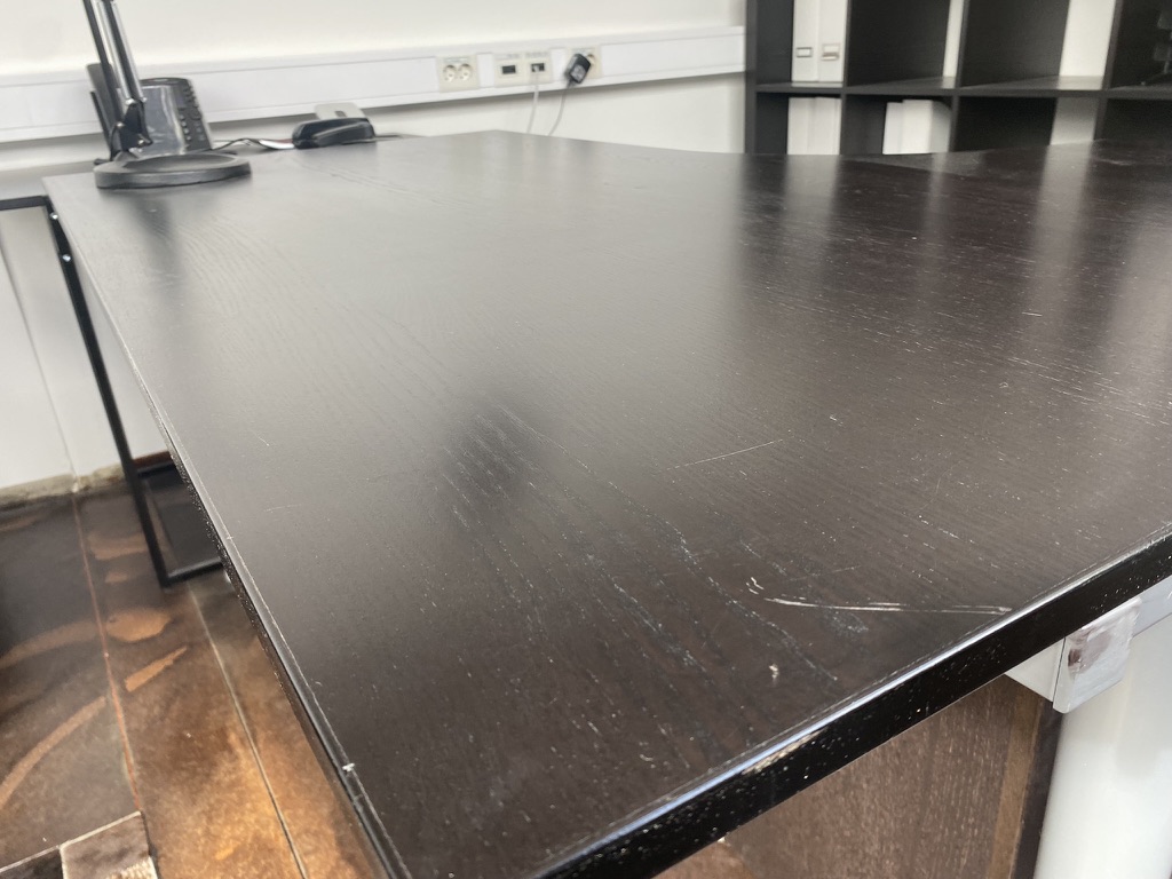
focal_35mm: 26
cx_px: 586
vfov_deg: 53.1
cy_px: 440
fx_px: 880
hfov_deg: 67.3
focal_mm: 4.25
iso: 80
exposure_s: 1/121
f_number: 1.8
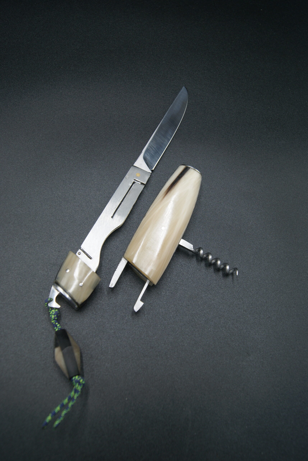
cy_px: 230
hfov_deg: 43.7
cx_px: 154
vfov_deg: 61.9
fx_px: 384
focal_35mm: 30
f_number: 5.6
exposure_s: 1/60
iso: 100
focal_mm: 20
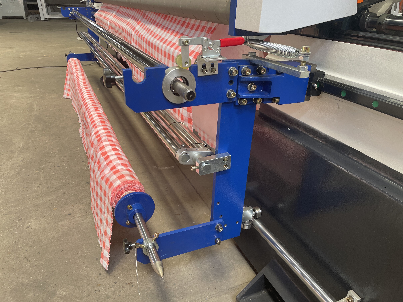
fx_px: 303
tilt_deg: -26.4
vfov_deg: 53.1
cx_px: 202
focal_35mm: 26
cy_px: 151
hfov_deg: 67.3
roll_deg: -1.2
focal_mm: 4.2
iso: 40
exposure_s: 1/121
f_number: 1.6
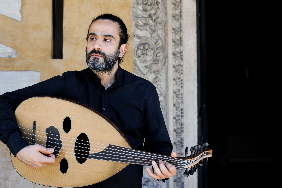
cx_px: 141
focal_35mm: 50
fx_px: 391
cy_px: 94
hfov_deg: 39.6
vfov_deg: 27.0
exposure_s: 1/125
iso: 400
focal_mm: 50
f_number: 6.3
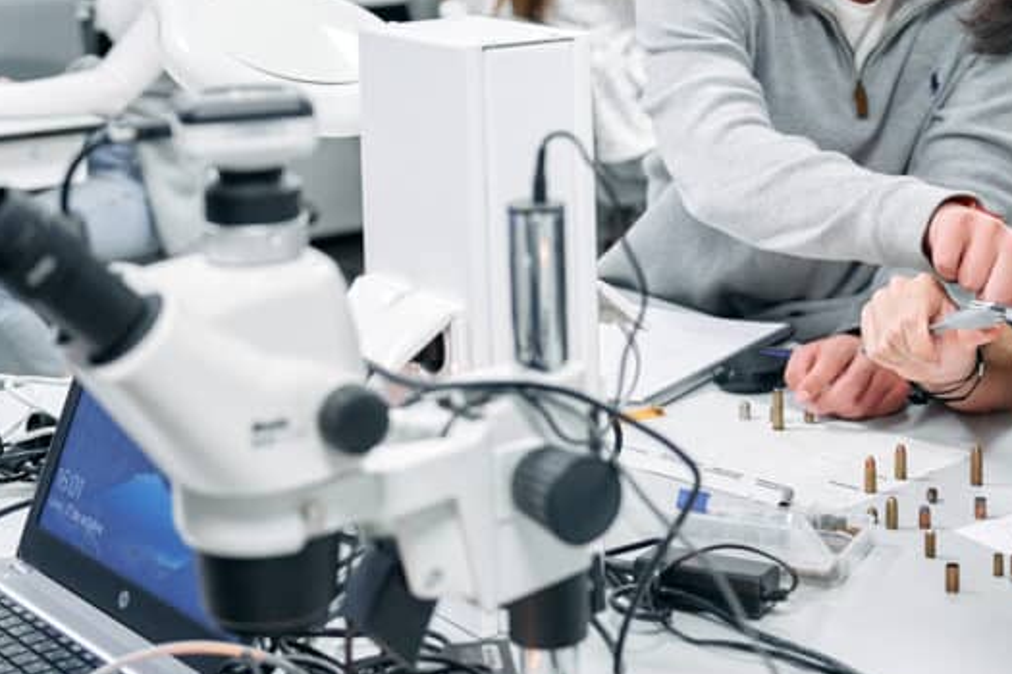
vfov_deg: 17.8
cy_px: 155
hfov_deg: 26.5
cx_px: 667
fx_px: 2136
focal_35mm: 76
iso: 3200
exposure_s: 1/200
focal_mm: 39
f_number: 2.8
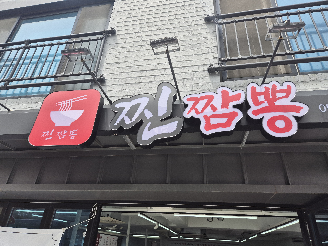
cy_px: 123
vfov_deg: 58.9
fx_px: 218
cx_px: 164
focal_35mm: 23
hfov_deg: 73.9
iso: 25
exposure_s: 1/1072
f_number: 1.8
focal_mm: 5.4
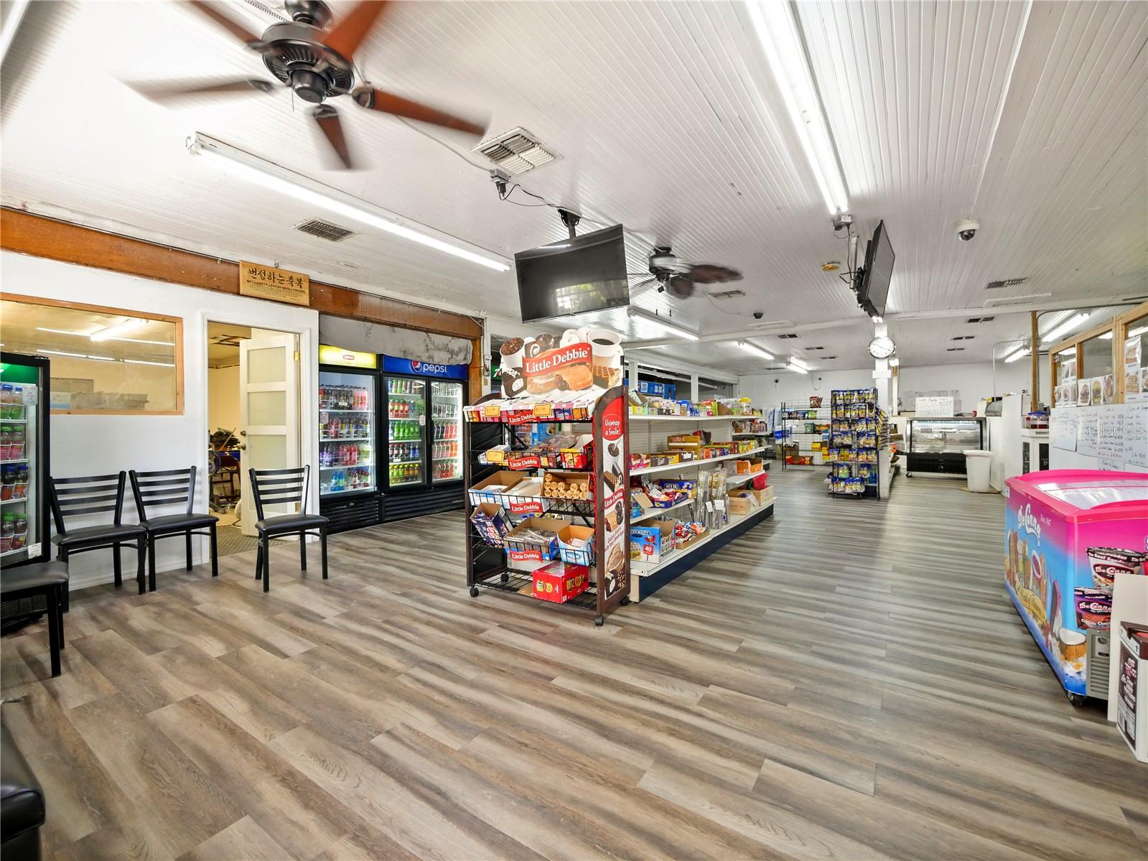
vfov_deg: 85.7
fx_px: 464
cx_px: 574
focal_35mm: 14
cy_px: 430
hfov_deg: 102.1
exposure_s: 1/60
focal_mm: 7
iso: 1600
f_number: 4
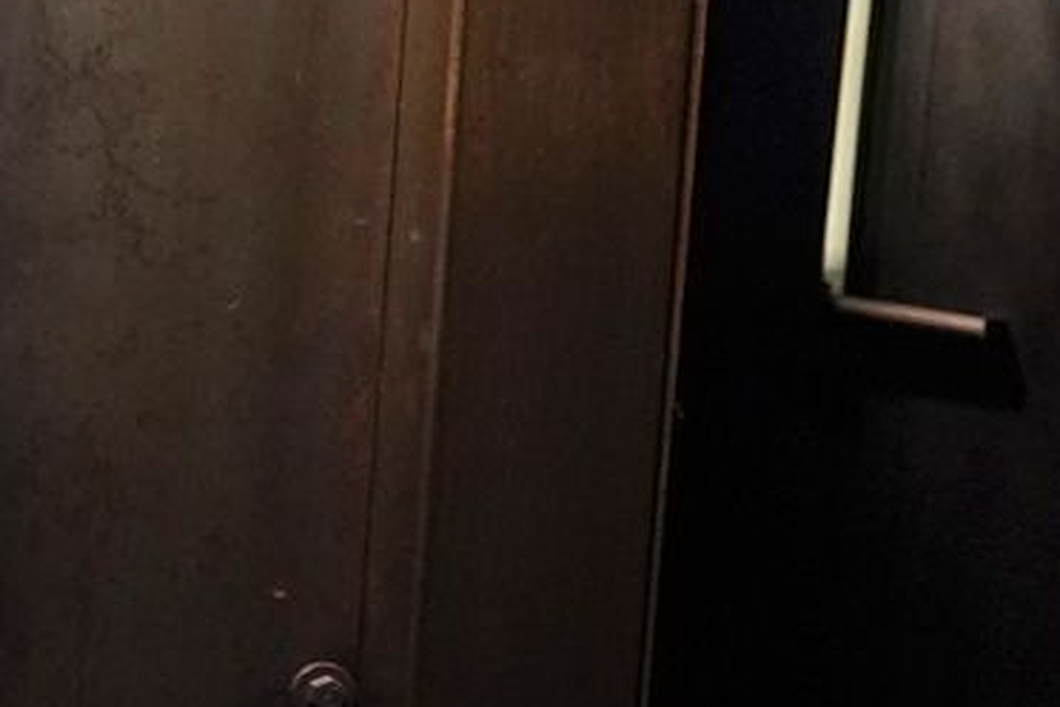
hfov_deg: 12.7
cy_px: 408
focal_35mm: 129
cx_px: -1391
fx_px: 3798
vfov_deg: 10.6
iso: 3200
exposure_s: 1/80
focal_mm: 24
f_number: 4
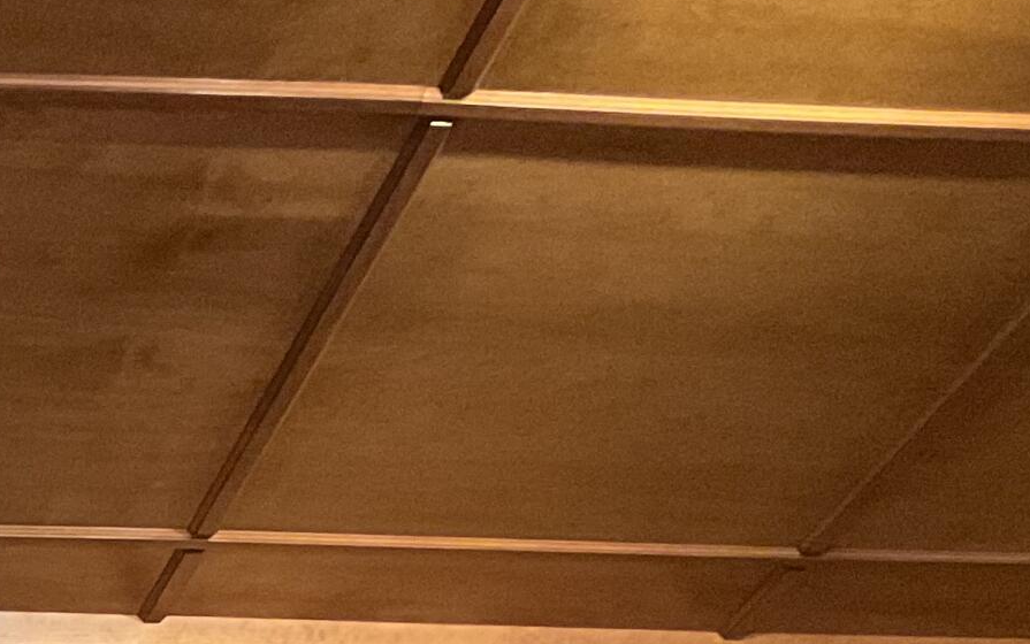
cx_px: -625
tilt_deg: -5.7
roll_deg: -0.9
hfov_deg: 17.6
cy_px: 1074
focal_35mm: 103
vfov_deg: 11.9
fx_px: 2892
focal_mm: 3
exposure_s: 1/30
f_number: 1.8
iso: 320
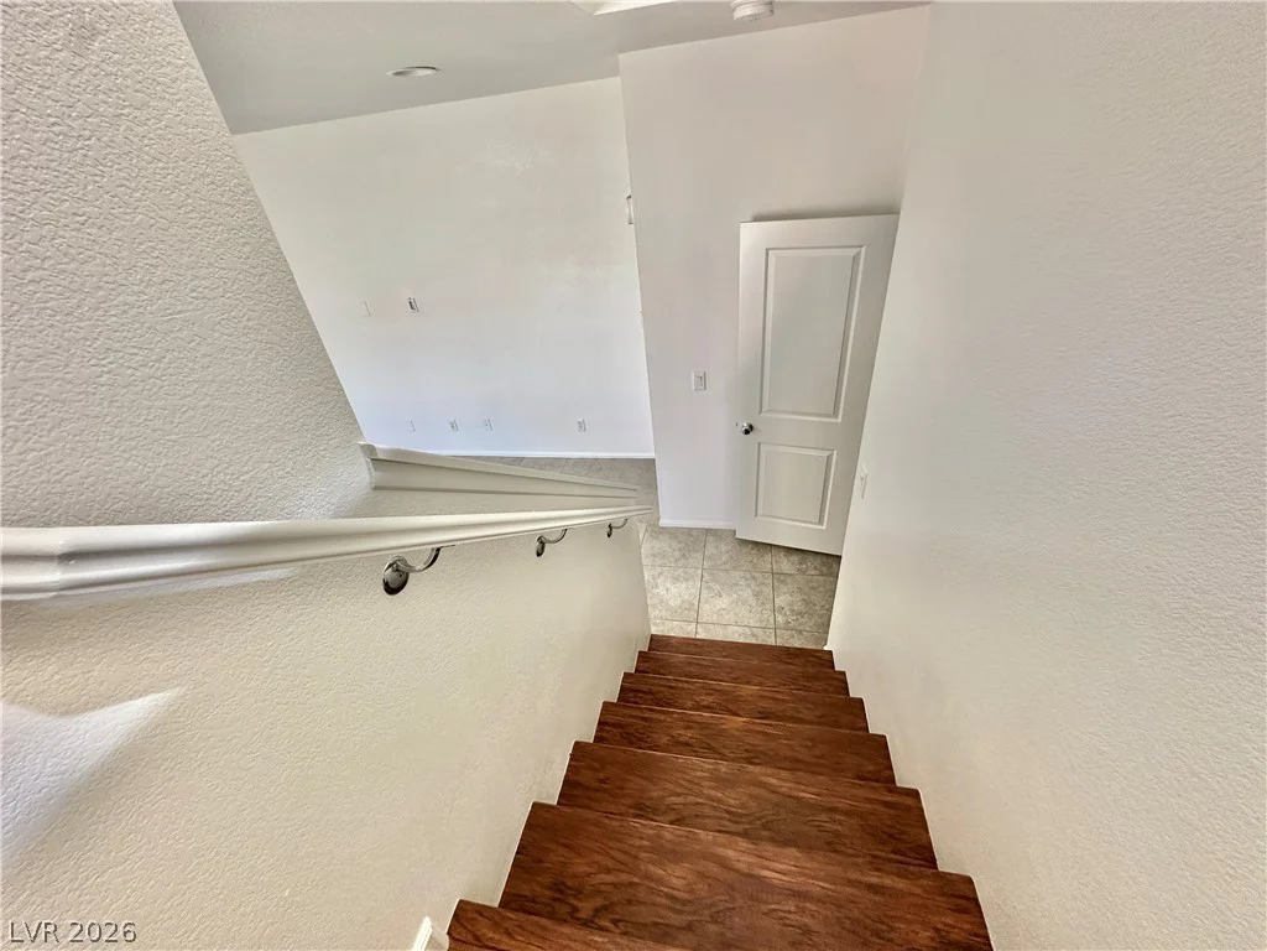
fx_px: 512
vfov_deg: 85.7
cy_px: 476
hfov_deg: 102.1
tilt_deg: -33.7
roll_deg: +6.1
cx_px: 634
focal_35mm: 14
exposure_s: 1/60
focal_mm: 2.22
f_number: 2.2
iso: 200
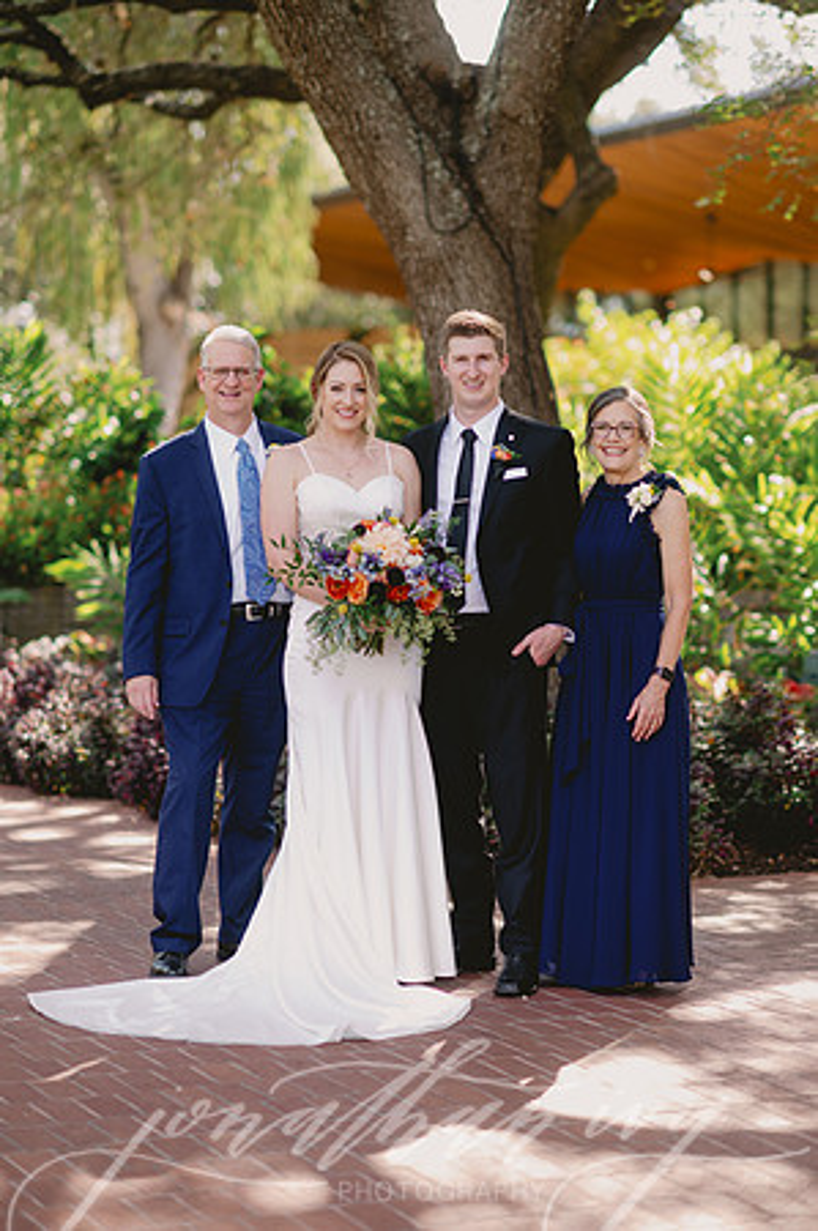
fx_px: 2904
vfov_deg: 23.9
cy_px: 616
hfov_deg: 16.0
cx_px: 409
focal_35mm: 85
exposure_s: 1/320
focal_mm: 85
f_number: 2
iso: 50
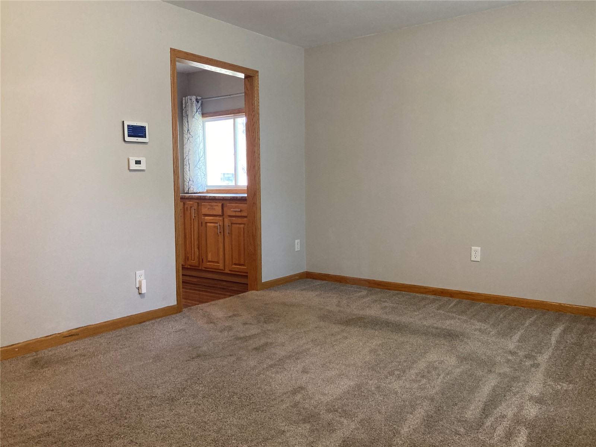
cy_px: 224
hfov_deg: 63.5
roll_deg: +1.7
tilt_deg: -2.3
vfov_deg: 49.7
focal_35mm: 28
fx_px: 482
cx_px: 298
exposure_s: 1/60
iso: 160
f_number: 1.8
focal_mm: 3.99
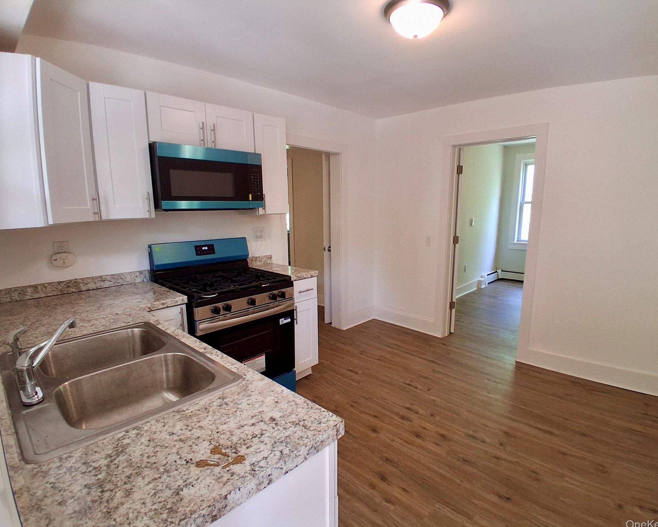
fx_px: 351
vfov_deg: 73.8
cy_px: 265
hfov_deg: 86.3
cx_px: 340
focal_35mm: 18
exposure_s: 1/50
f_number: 2.2
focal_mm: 1.4
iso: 200
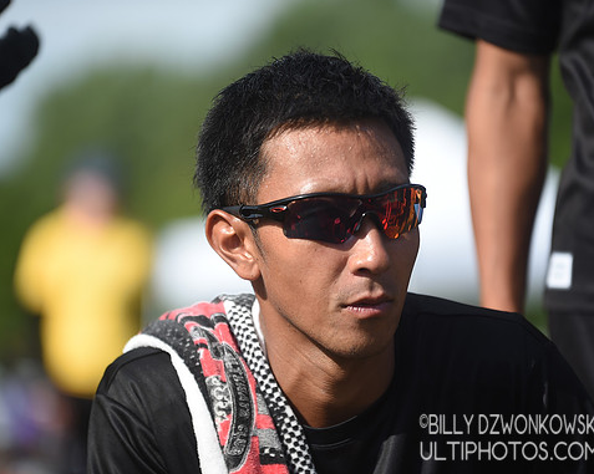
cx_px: 340
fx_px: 4006
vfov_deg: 6.8
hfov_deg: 8.5
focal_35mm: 228
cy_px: 236
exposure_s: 1/1250
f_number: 3.2
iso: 100
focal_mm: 200
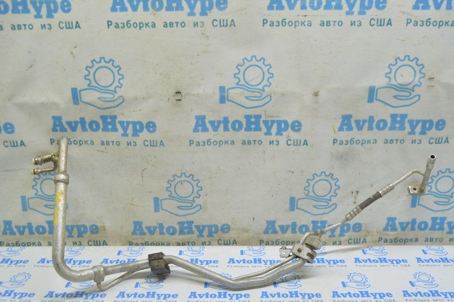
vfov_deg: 39.9
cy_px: 151
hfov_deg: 57.3
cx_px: 227
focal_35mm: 33
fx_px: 416
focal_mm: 22
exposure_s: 1/20
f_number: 5.6
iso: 400
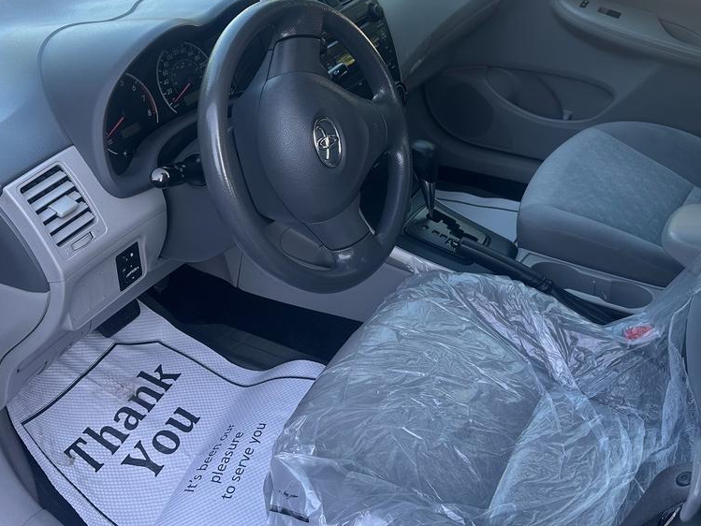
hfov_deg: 45.8
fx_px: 830
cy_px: 167
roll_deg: -2.7
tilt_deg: -25.2
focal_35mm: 41
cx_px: 358
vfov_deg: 34.7
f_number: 1.78
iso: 64
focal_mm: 6.86
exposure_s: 1/121
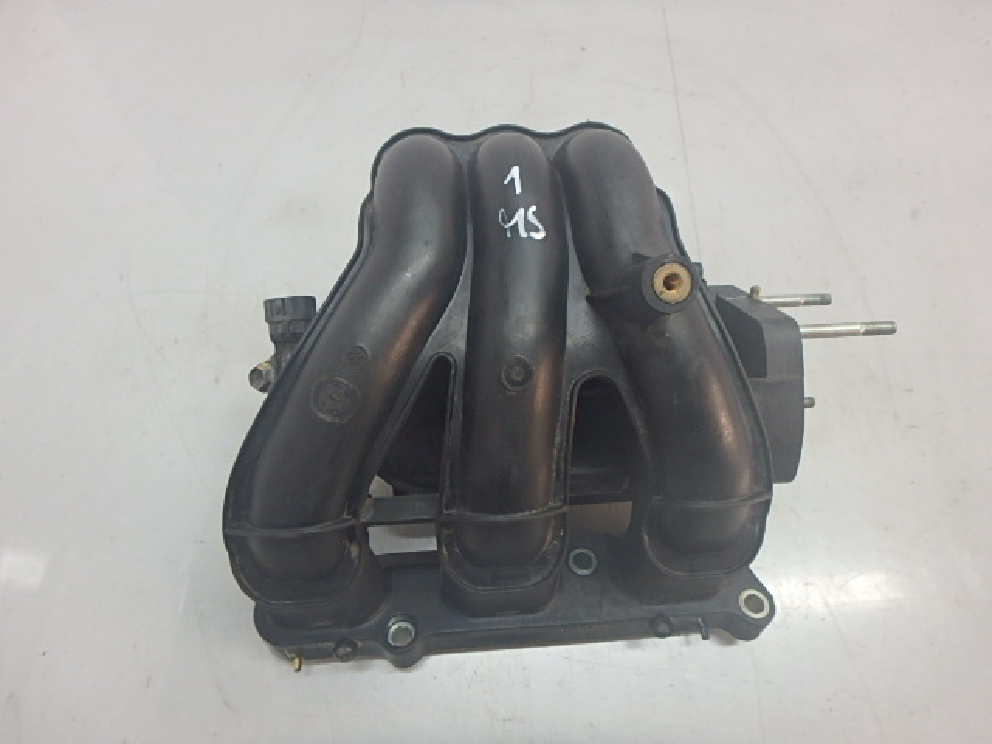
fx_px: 602
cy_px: 372
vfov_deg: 63.4
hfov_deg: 79.0
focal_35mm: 21
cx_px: 496
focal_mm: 3.7
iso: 200
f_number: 3.5
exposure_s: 1/30
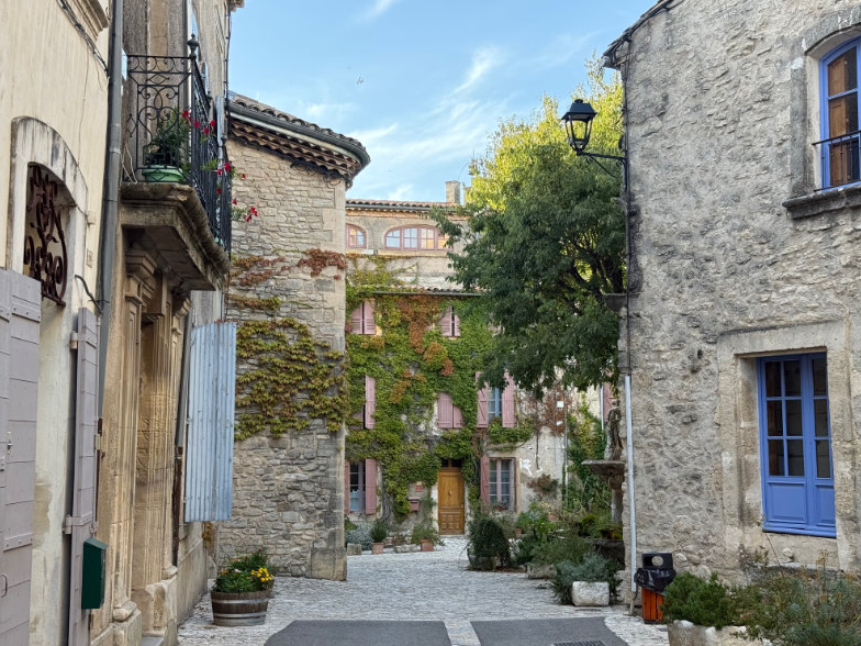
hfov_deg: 38.9
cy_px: 322
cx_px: 424
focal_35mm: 49
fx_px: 1219
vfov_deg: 29.7
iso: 80
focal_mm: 6.8
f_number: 1.8
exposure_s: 1/254
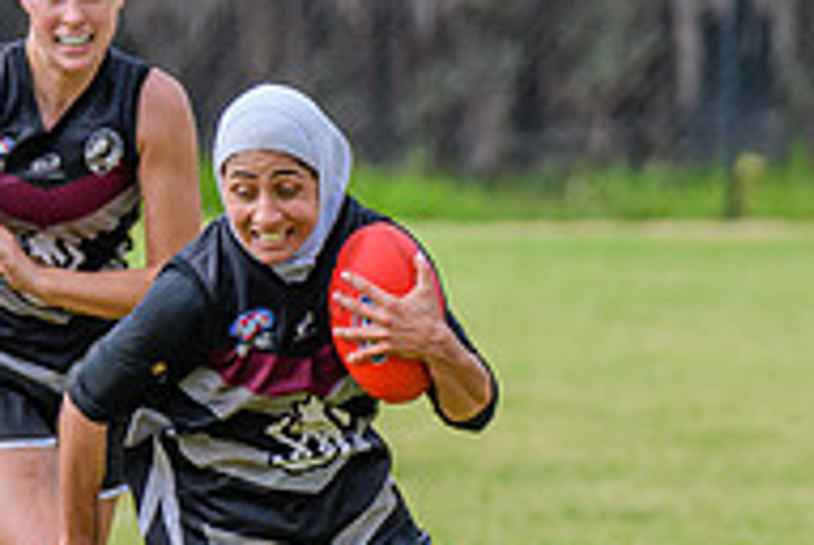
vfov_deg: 0.9
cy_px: 561
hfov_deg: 1.4
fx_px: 34014
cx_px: 505
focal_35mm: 1502
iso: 800
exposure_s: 1/1600
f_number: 6.3
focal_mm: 320
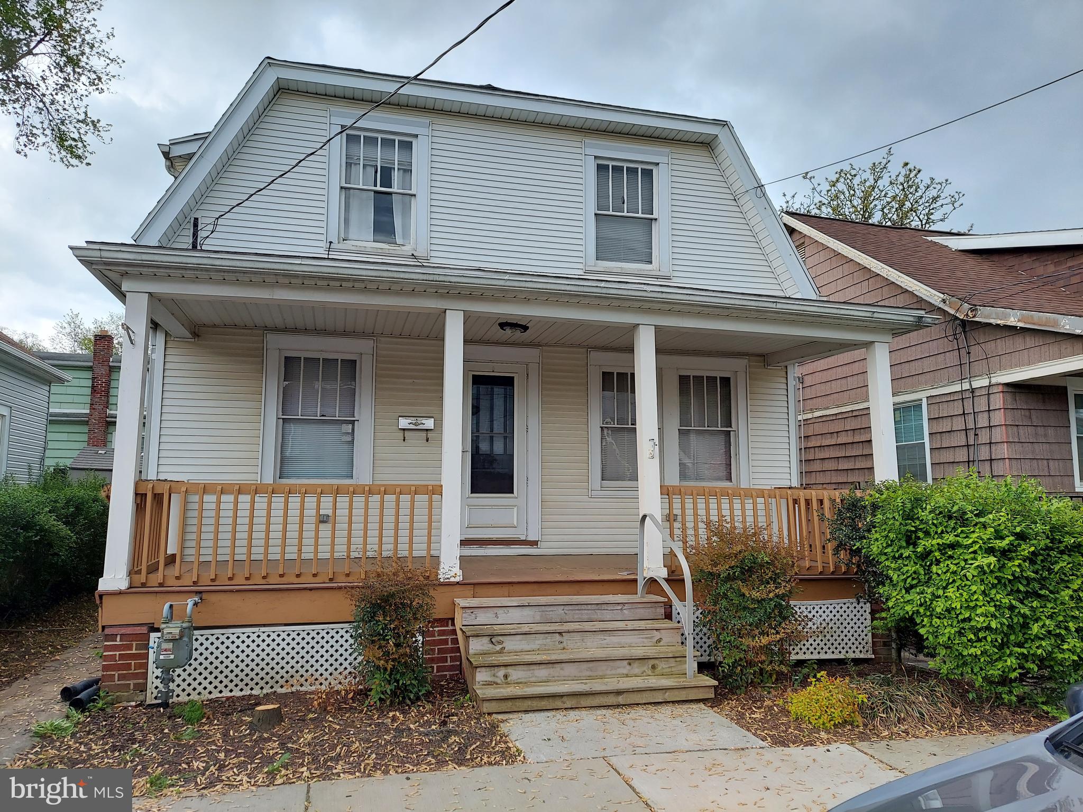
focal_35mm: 24
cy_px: 406
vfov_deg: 56.8
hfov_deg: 71.6
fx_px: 751
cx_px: 542
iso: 64
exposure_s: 1/120
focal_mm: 5.23
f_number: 1.8
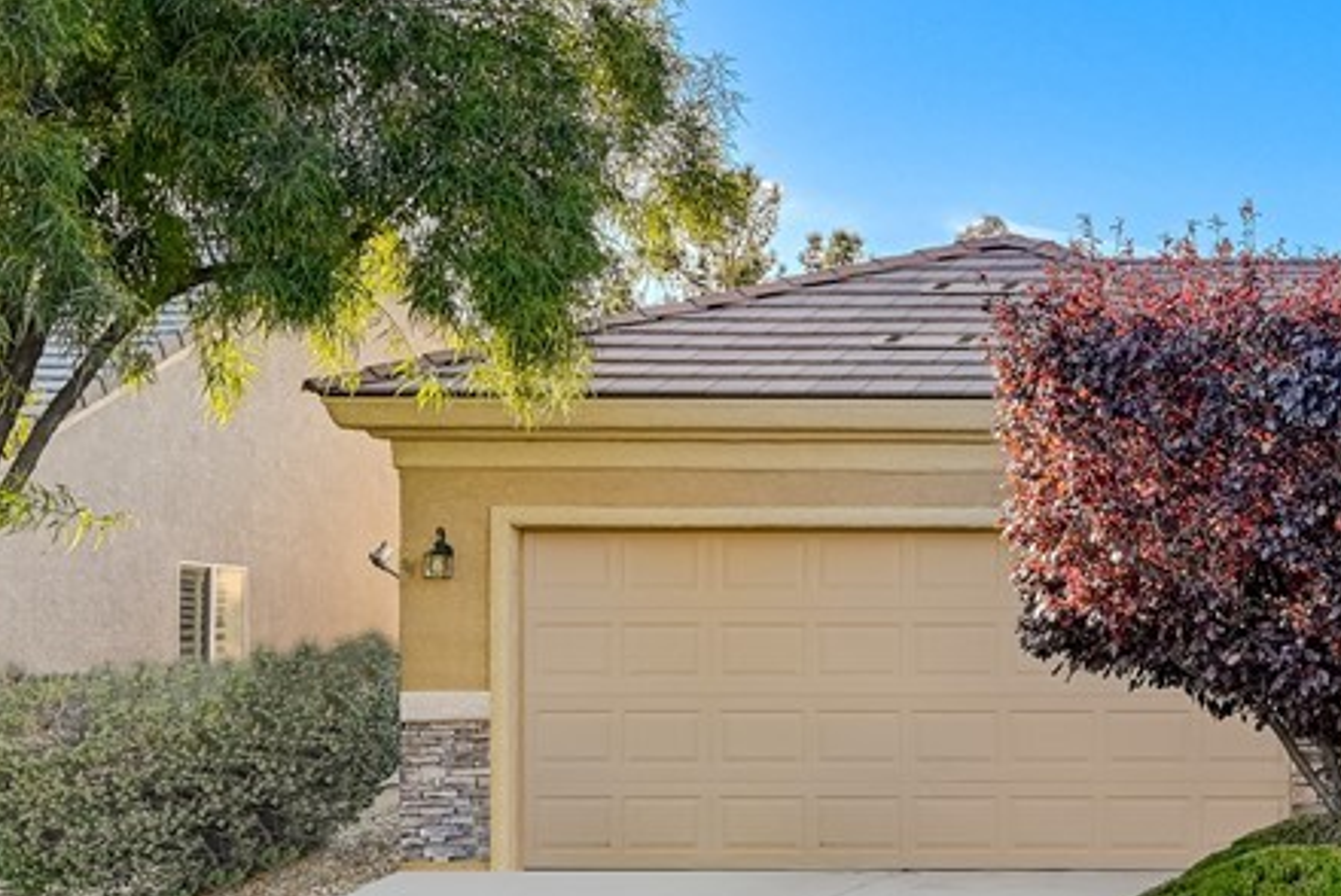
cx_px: 1623
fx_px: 2758
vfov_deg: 18.5
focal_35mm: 74
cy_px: 462
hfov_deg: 24.6
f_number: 9
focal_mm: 30
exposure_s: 1/160
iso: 400
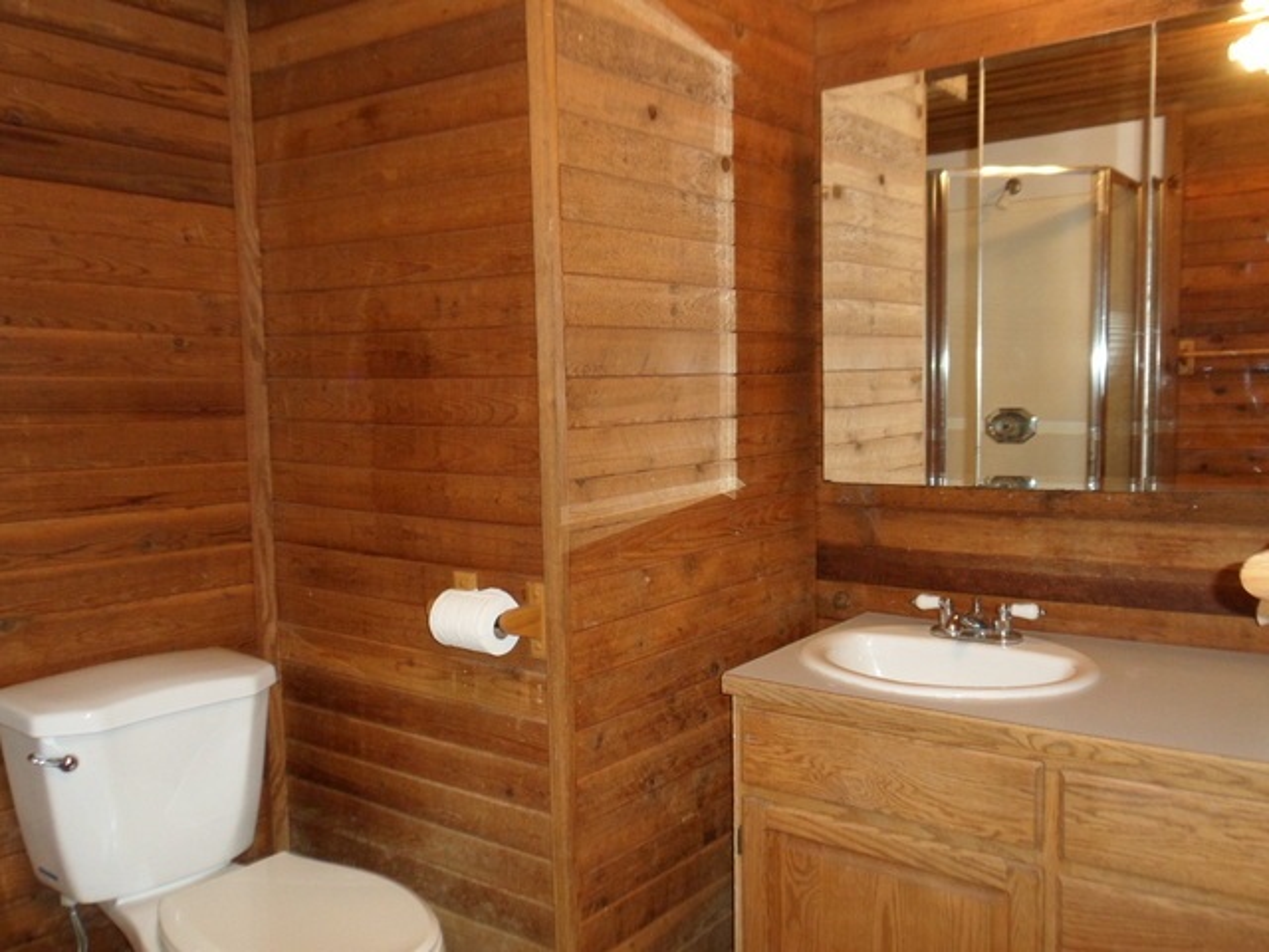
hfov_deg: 58.4
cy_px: 476
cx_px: 634
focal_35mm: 31
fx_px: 1136
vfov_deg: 45.4
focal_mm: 5.3
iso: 240
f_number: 3.5
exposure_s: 1/30
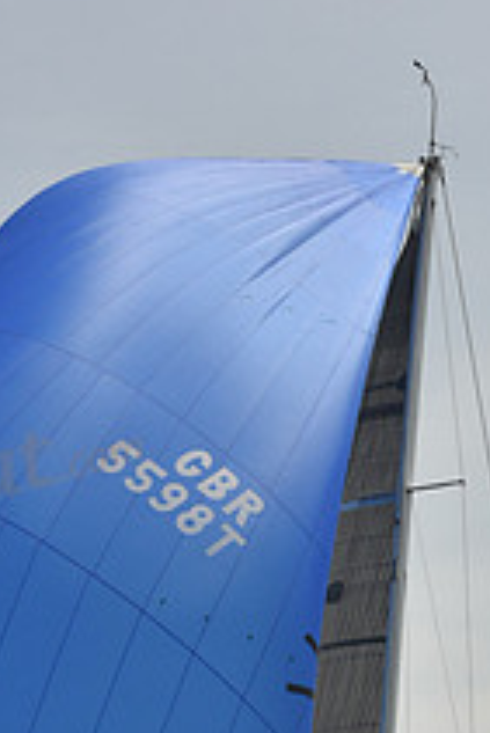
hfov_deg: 7.2
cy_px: 952
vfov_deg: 10.5
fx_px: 3913
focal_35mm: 192
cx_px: 325
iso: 400
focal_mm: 70
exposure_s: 1/1600
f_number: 11
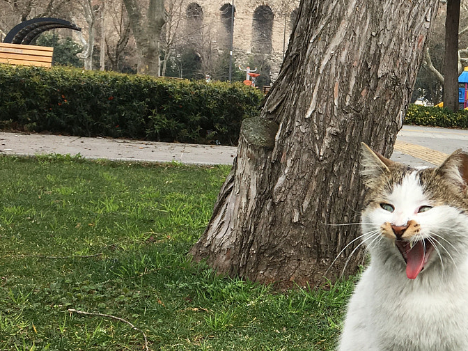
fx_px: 933
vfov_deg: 21.3
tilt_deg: -6.6
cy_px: 203
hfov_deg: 25.6
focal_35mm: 69
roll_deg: -5.5
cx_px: 543
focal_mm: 4.15
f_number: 2.2
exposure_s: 1/516
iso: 25
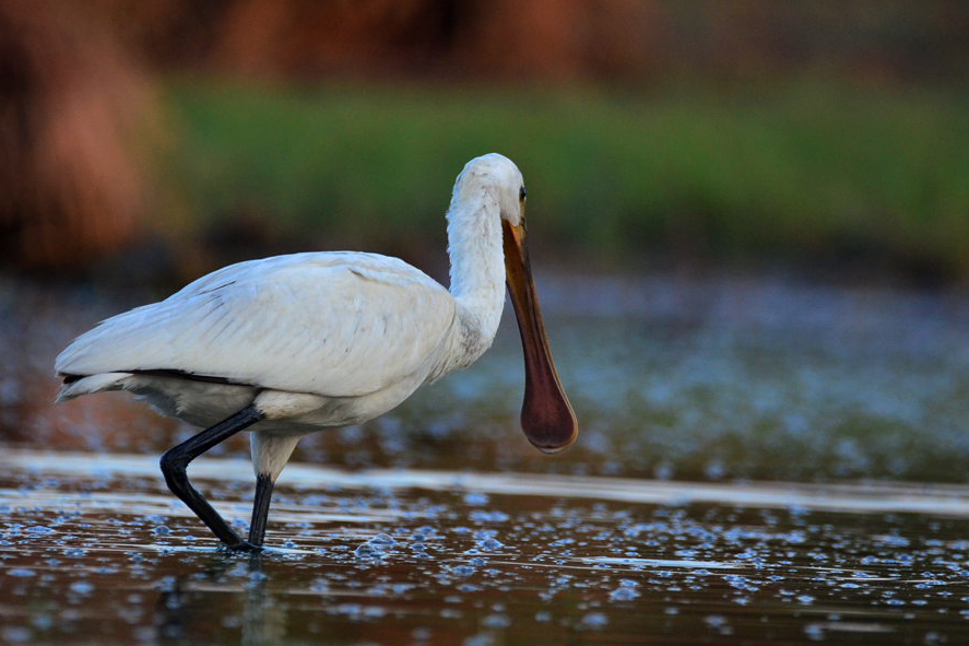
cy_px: 308
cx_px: 472
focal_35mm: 1063
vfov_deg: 1.3
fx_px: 28605
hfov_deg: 1.9
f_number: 8
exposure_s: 1/640
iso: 2000
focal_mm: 600
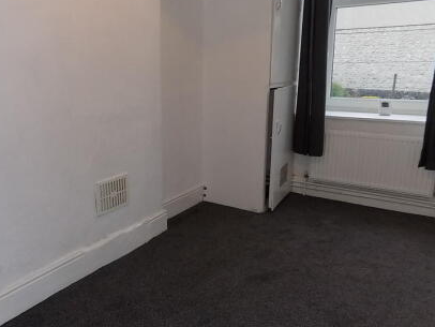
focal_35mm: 33
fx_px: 415
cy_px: 167
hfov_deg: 53.8
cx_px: 131
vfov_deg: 43.0
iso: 200
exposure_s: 1/30
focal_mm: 4
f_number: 3.1
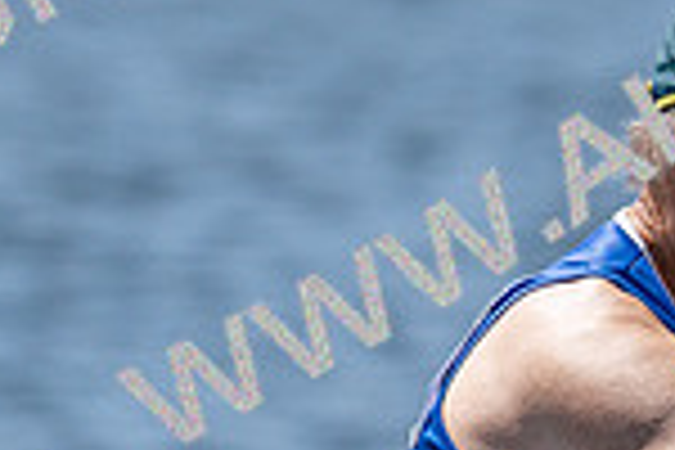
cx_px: 675
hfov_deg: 1.3
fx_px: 29285
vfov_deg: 0.9
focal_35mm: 1562
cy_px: 457
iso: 250
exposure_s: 1/2000
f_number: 6.3
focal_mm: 404
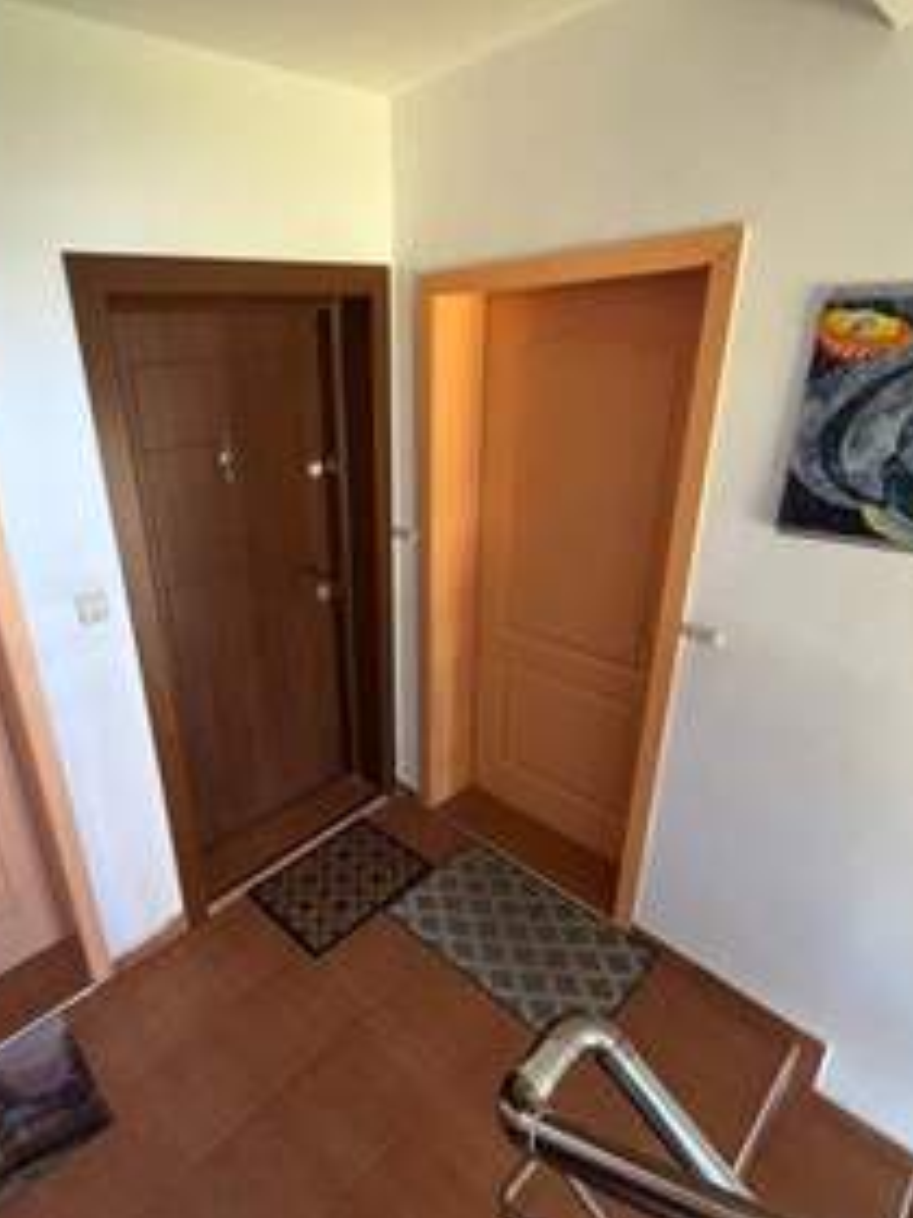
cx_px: 343
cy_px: 616
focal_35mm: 19
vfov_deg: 84.7
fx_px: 668
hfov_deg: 67.6
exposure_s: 1/60
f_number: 2.2
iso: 400
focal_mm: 2.22
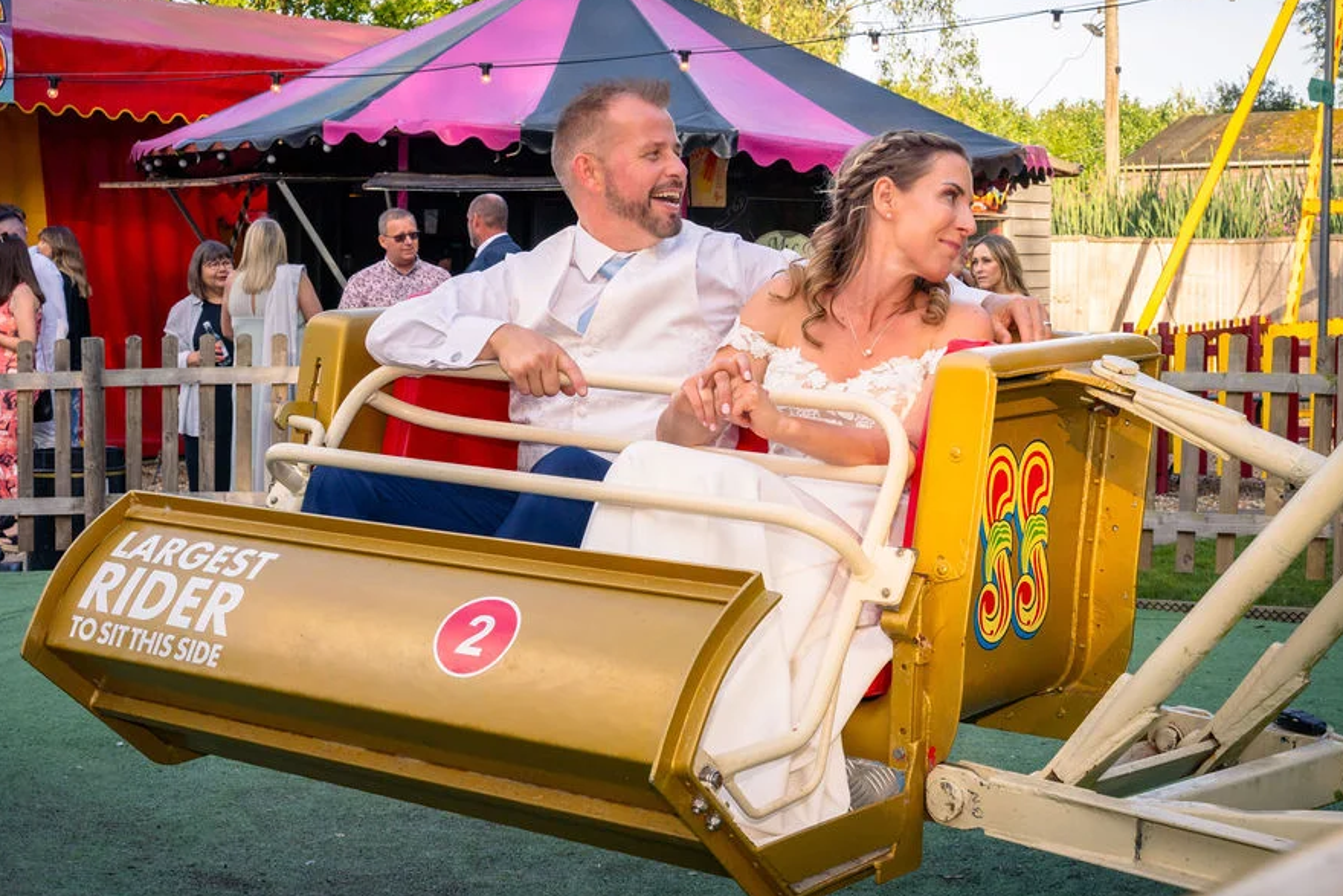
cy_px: 413
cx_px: 618
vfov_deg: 23.8
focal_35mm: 57
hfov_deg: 35.0
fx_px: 2127
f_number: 13
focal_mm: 49
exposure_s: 1/200
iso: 250
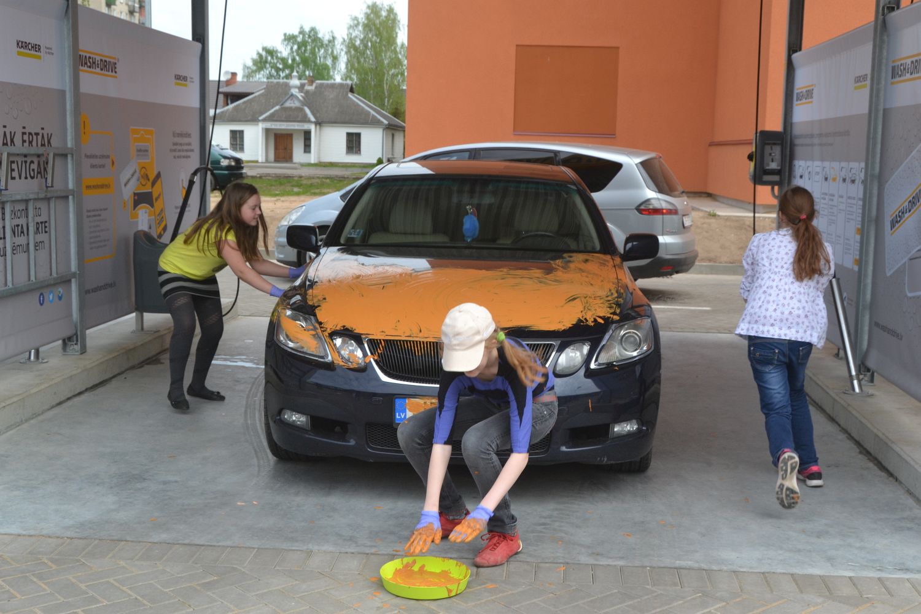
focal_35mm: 48
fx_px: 1228
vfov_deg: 28.1
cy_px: 307
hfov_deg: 41.1
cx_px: 460
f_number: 10
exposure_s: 1/250
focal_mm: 32
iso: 400
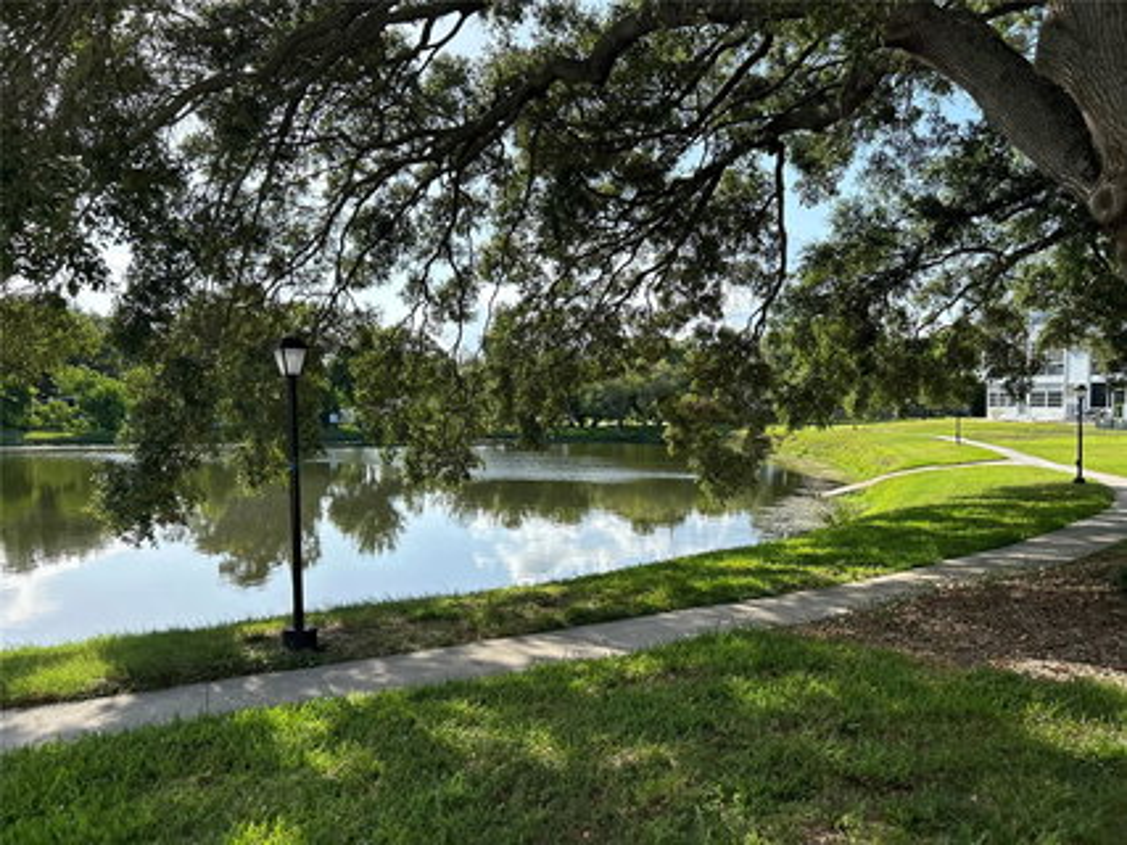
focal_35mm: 26
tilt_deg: +2.5
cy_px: 422
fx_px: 846
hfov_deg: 67.3
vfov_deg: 53.0
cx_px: 564
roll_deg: +1.1
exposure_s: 1/2008
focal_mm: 5.7
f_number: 1.5
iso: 50
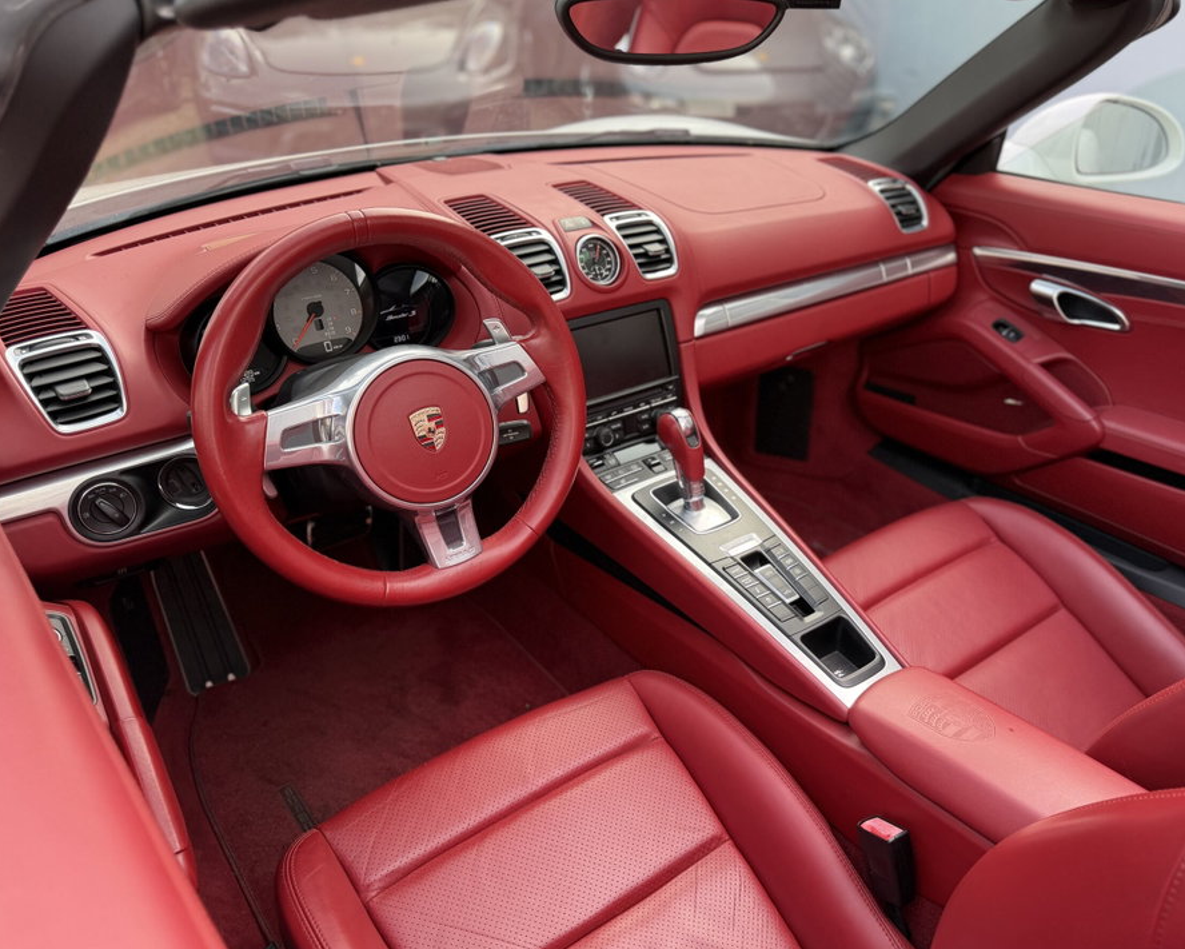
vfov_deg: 53.2
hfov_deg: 63.8
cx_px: 675
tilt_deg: -28.2
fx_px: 947
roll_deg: -2.1
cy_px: 491
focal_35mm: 27
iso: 80
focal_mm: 6.76
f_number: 1.78
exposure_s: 1/255
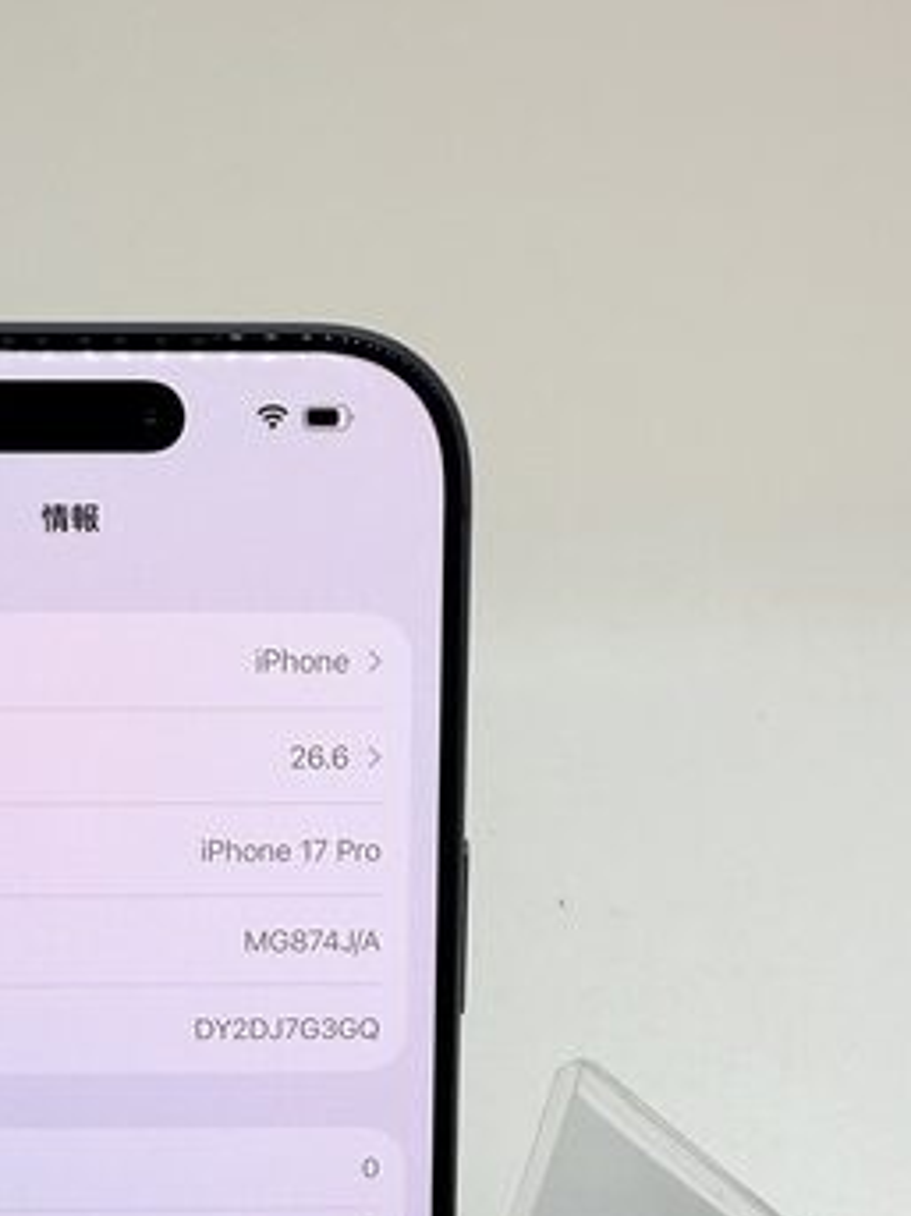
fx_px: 1720
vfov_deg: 36.5
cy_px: 1092
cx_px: 349
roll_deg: -2.2
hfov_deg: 29.6
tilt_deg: -44.0
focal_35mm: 49
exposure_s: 1/120
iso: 80
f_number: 2.2
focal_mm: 2.22
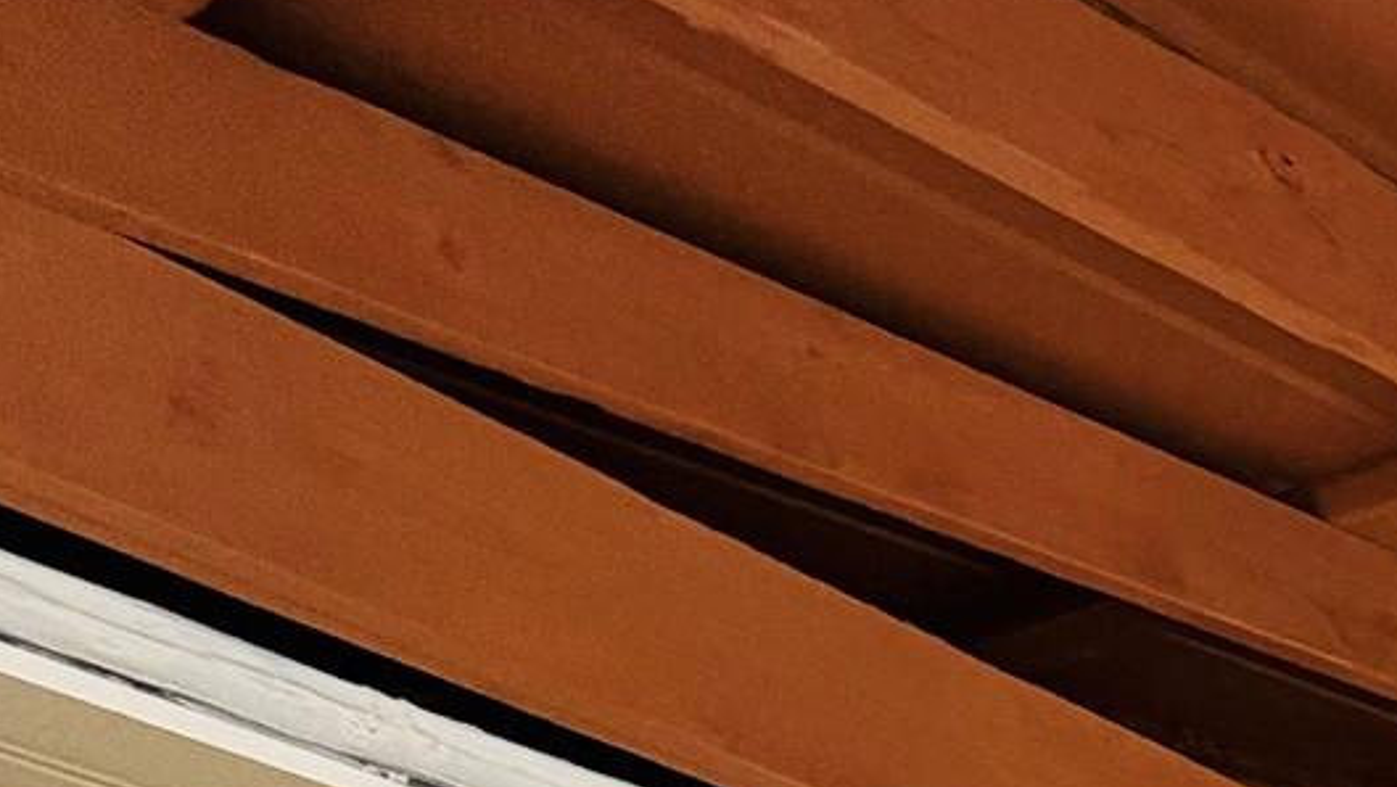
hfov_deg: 21.1
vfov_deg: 14.9
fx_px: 2186
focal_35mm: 59
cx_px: 2599
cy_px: 1756
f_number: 2.2
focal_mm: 2.22
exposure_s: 1/121
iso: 100
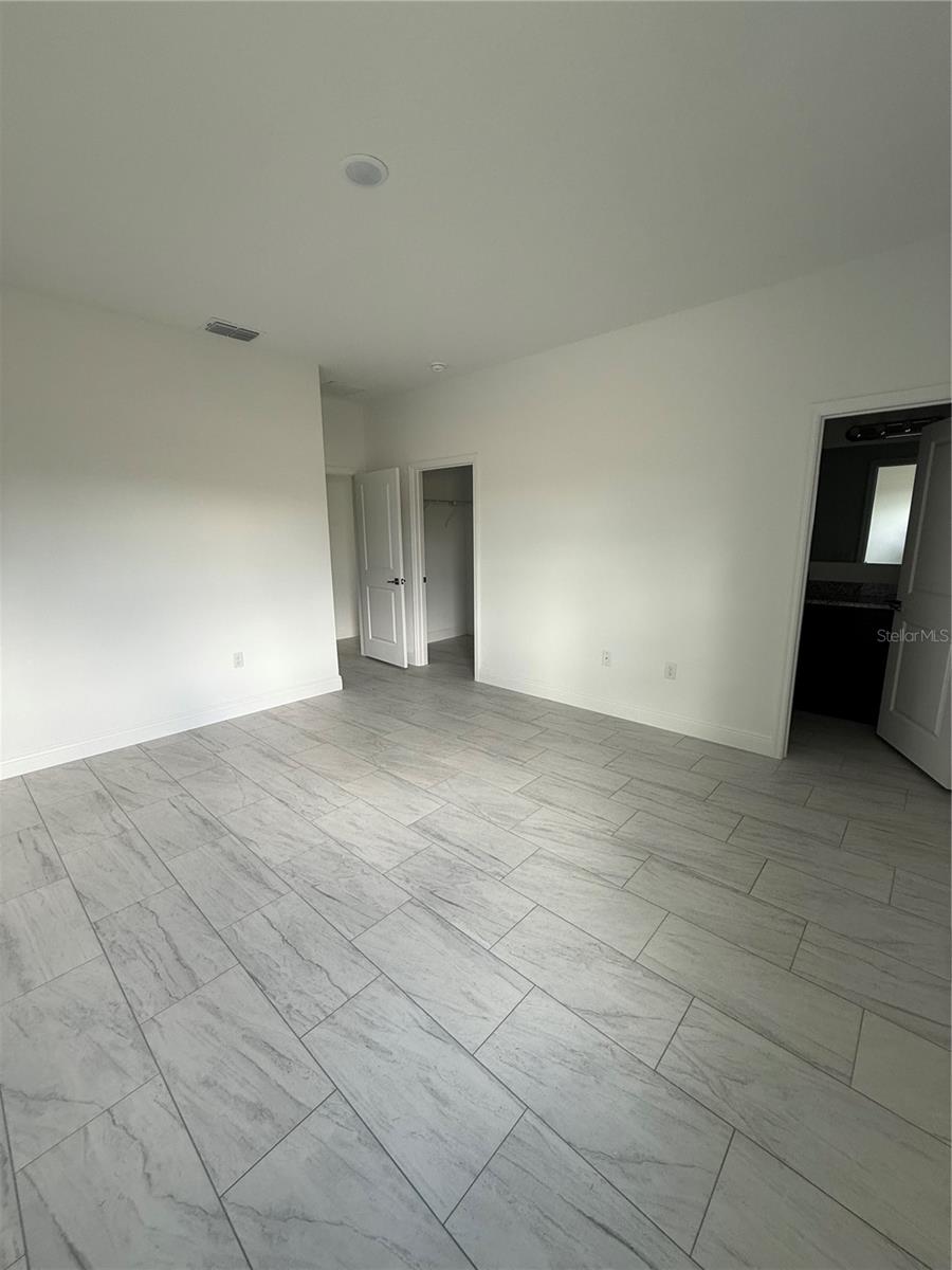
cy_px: 635
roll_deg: +1.0
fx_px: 513
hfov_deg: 85.7
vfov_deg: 102.1
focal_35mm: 14
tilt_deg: -9.9
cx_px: 476
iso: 125
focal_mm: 2.22
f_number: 2.2
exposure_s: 1/99
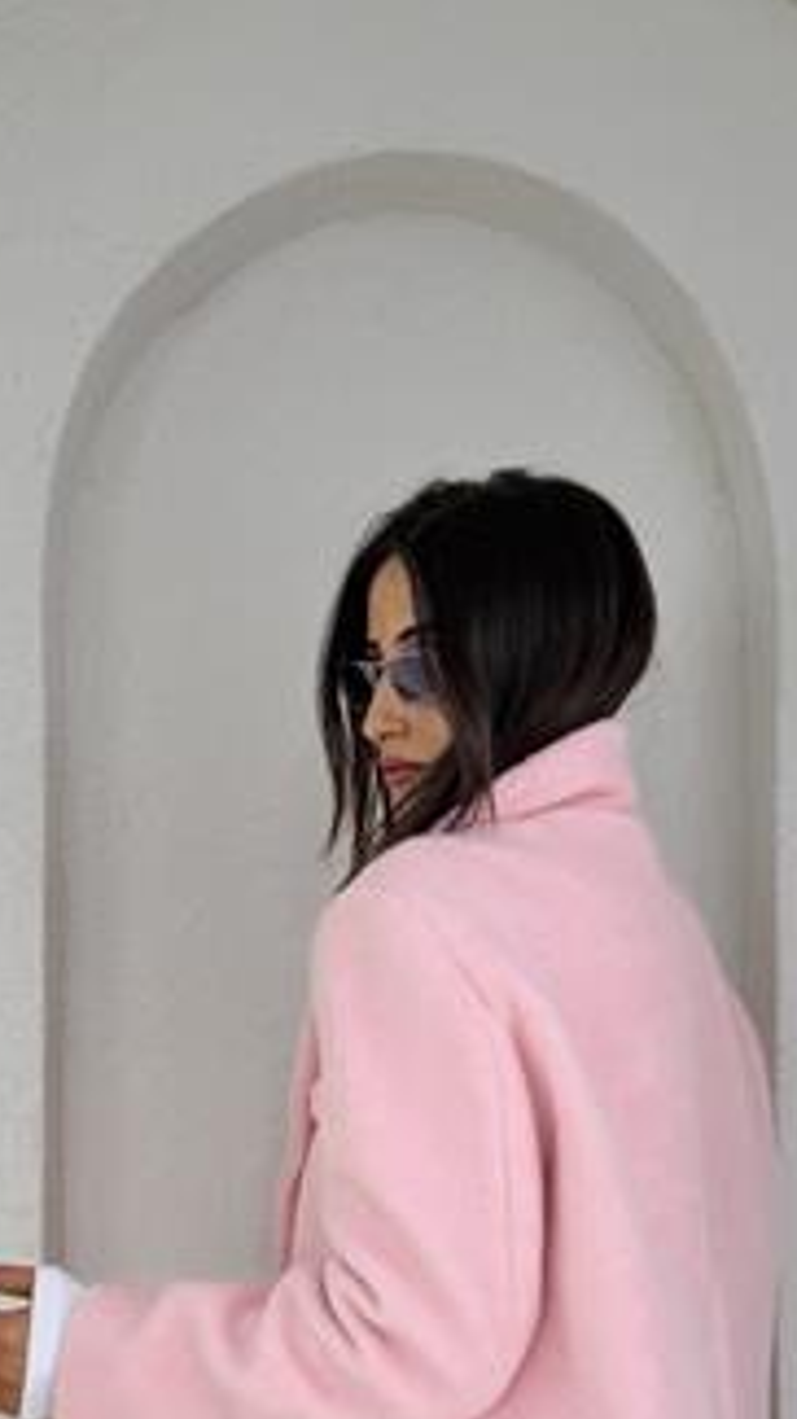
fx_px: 1617
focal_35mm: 43
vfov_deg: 45.5
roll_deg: +0.2
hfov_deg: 27.7
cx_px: 385
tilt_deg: +1.1
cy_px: 1084
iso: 64
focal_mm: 6.76
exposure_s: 1/218
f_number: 1.78
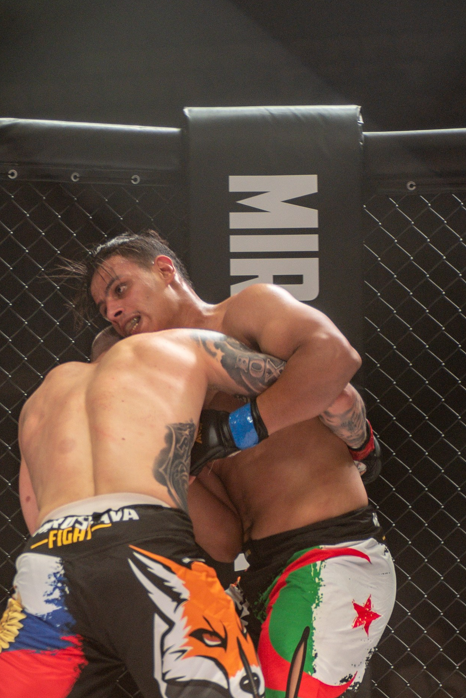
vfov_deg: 11.3
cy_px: 659
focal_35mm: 180
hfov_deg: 7.6
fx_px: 3491
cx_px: 137
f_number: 4
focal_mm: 95
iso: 500
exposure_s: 1/400
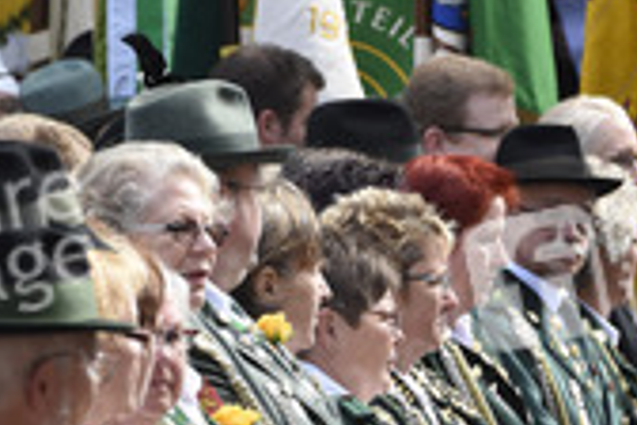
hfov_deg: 2.9
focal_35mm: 714
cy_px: 72
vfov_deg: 1.9
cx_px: 315
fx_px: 12633
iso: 800
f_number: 7.1
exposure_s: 1/400
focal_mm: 200
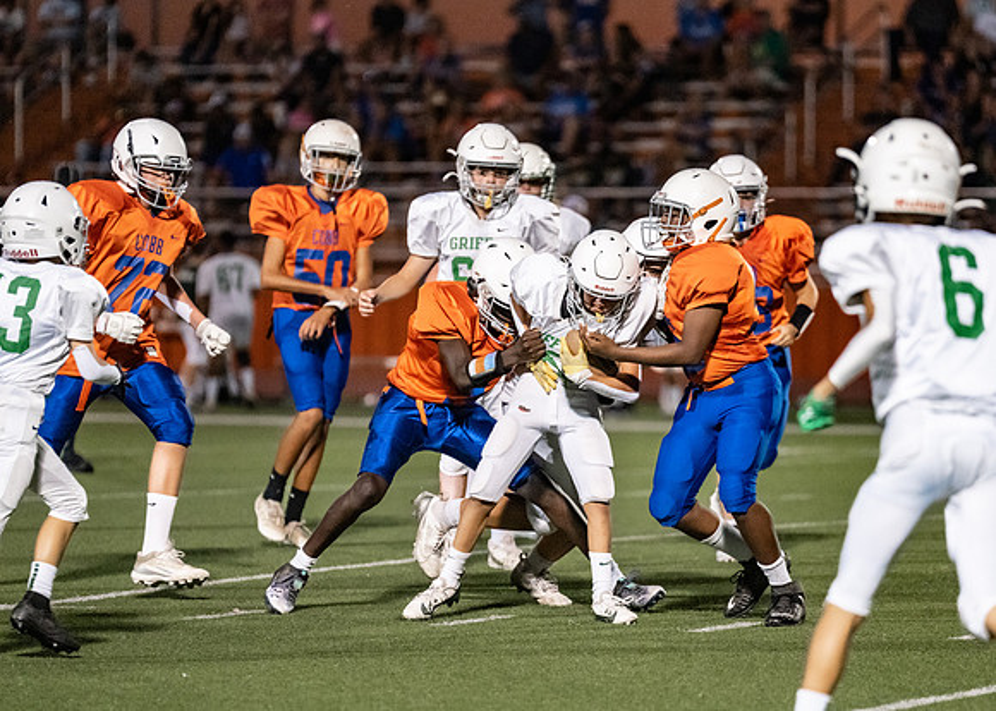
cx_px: 586
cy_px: 420
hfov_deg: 8.1
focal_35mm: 250
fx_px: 7071
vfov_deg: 5.8
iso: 4000
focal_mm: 200
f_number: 2.8
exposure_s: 1/1000
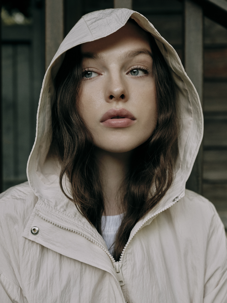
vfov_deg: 37.5
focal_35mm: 51
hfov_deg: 28.6
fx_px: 446
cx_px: 114
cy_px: 152
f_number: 5.6
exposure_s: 1/250
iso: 1000
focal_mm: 64
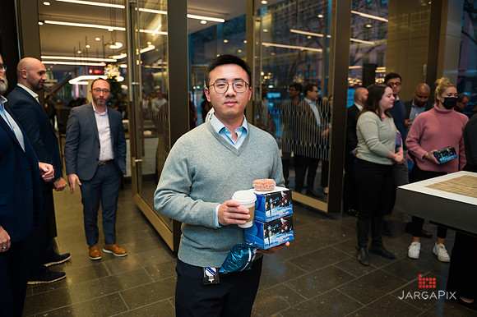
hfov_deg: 69.4
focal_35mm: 26
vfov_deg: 49.5
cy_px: 158
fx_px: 344
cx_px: 238
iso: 400
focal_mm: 26
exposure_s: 1/200
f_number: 3.2
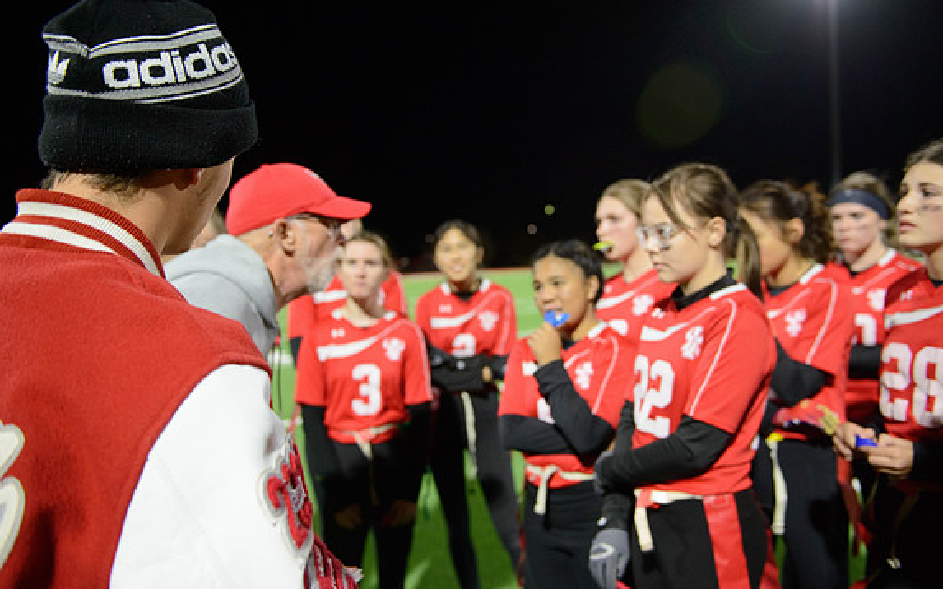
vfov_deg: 38.3
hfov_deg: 58.1
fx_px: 848
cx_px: 476
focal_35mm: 33
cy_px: 315
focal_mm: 32
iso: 3200
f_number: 2.8
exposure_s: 1/320
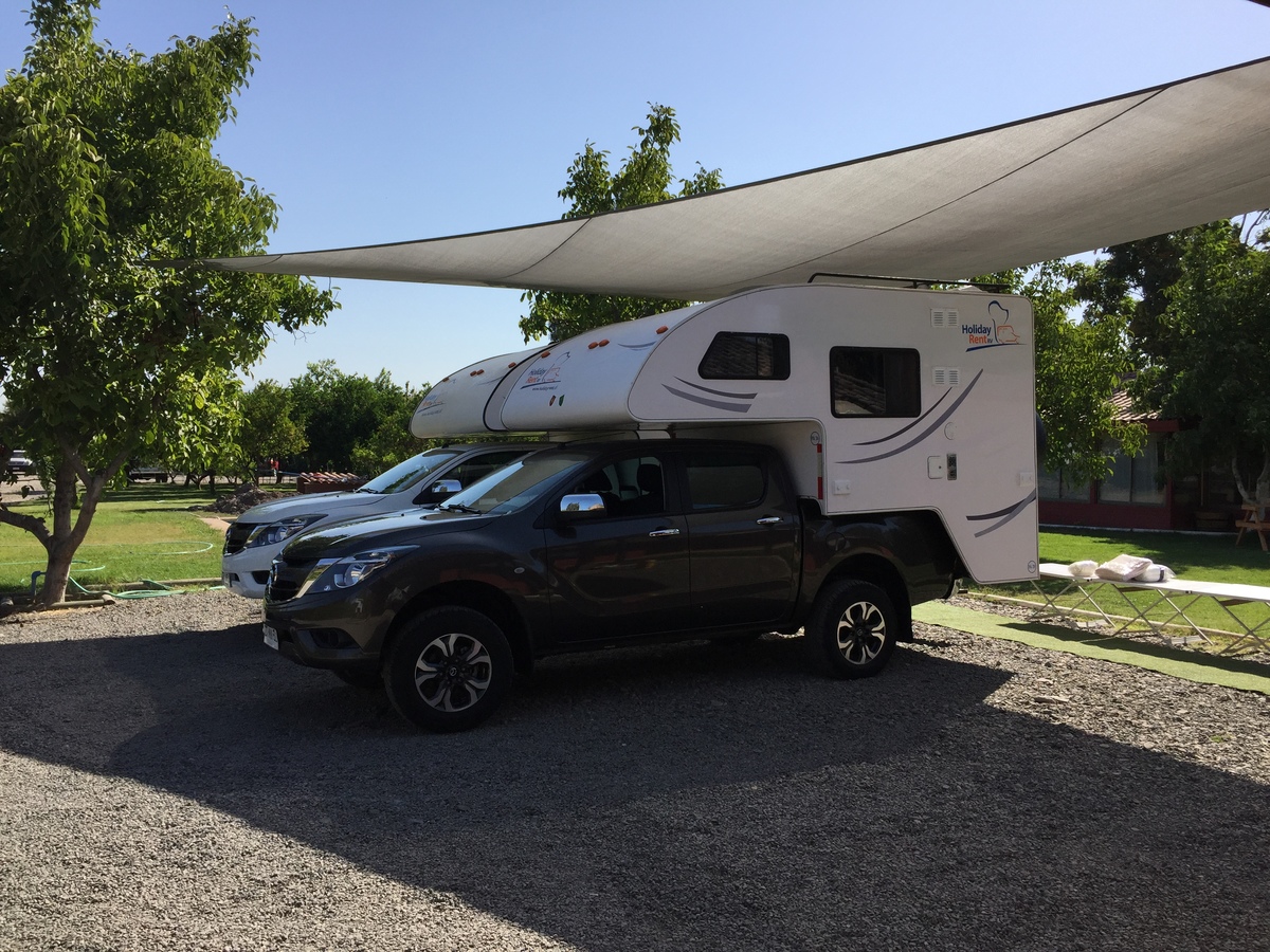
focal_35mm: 29
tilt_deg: -1.4
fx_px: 1064
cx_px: 635
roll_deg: -1.5
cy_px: 476
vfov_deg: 48.2
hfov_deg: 61.7
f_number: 2.2
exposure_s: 1/1883
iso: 32
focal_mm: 4.15
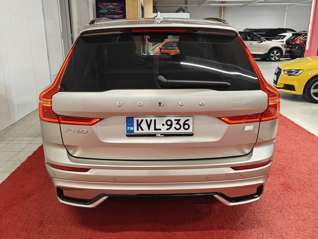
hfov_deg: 56.8
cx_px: 159
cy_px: 120
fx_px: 294
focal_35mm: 32
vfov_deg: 44.2
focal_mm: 5.59
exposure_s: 1/71
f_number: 1.8
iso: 80
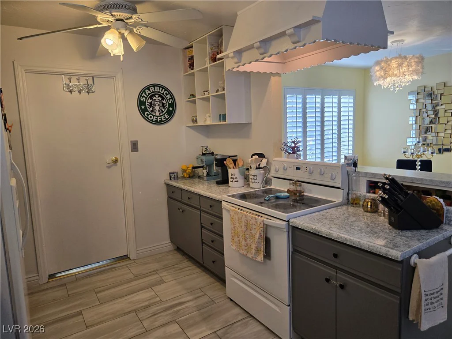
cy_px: 170
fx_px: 300
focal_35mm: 23
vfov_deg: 58.9
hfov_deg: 73.9
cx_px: 226
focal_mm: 5.4
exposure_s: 1/120
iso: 125
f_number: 1.8
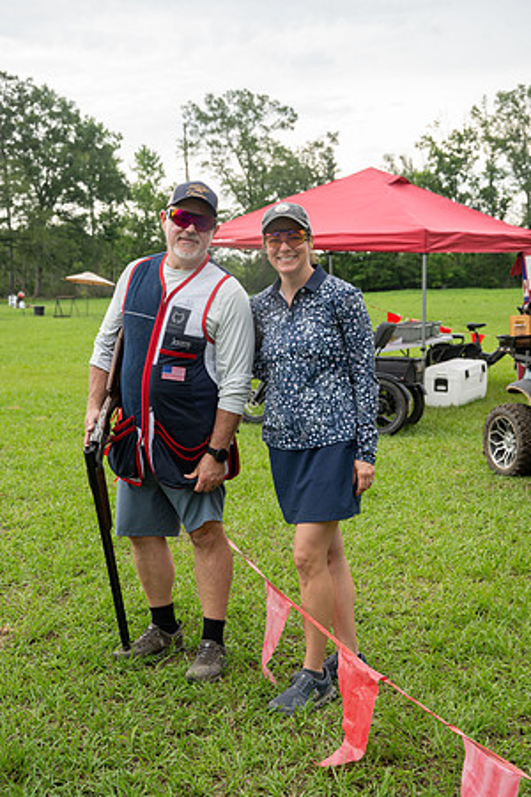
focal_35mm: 50
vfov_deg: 39.6
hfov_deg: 27.0
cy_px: 398
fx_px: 1106
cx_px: 266
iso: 100
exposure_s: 1/100
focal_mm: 50
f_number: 6.3
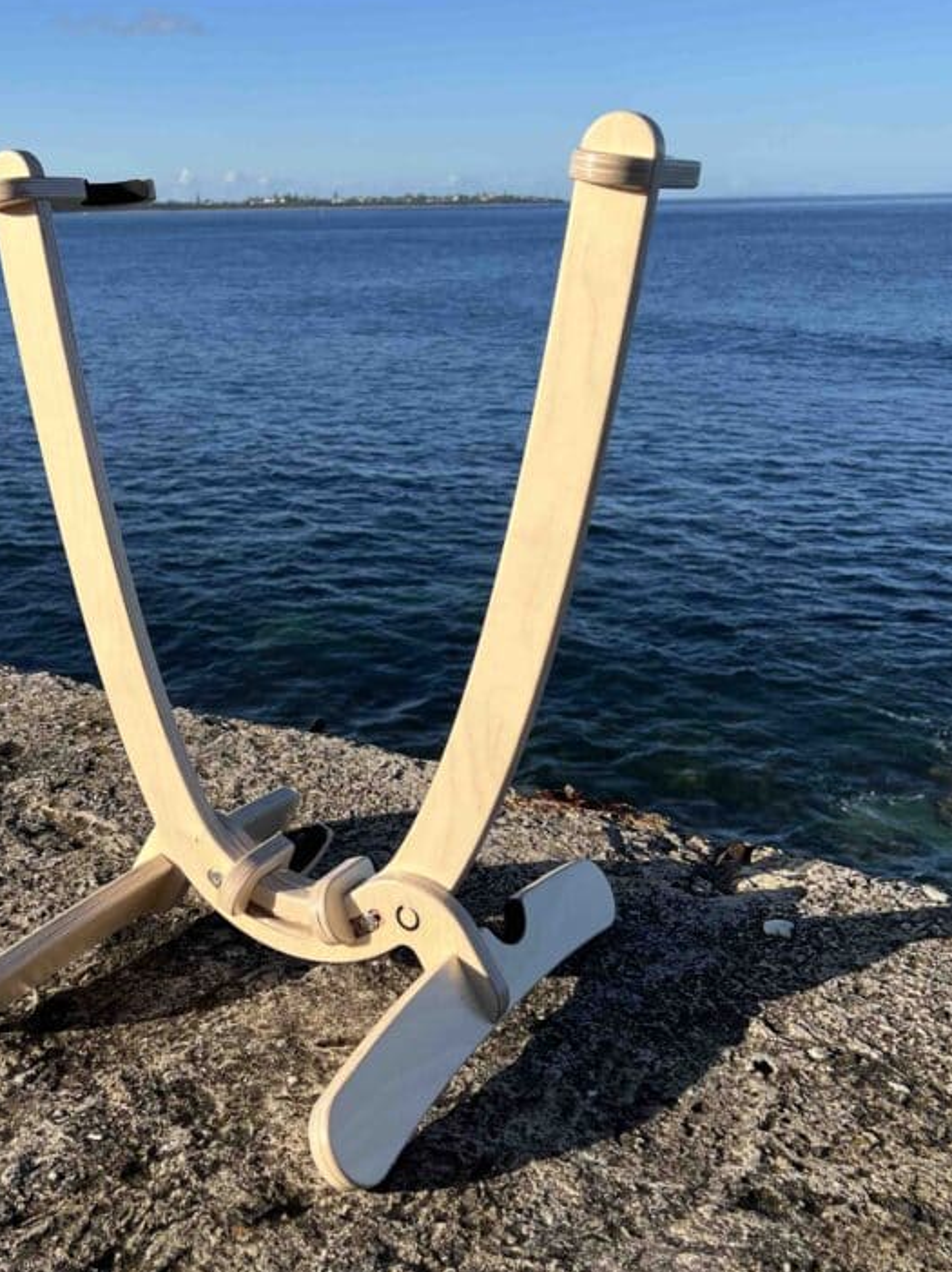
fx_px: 1395
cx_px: 330
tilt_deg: -14.1
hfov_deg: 37.3
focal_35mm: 38
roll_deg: +0.1
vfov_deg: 48.8
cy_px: 530
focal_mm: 5.7
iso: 50
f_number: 1.5
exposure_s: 1/3460
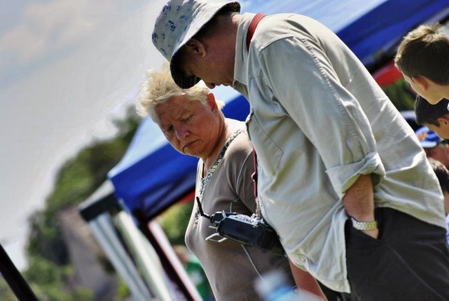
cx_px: 224
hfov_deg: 6.9
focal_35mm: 300
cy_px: 150
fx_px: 3748
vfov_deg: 4.6
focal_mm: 200
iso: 200
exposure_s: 1/500
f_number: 5.6
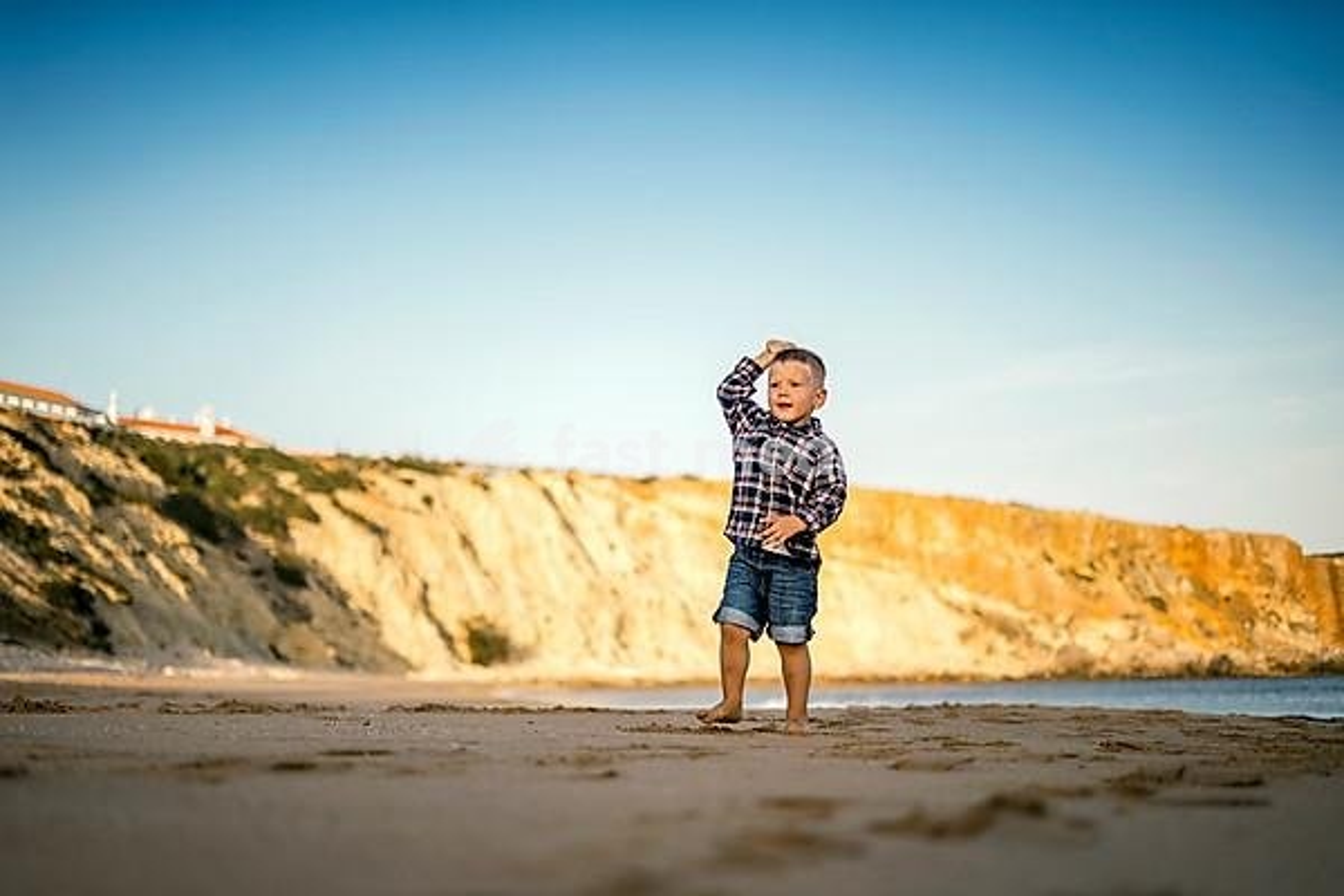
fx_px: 1867
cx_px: 672
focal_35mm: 50
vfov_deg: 27.0
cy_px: 448
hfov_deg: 39.6
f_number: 1.8
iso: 400
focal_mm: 50
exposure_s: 1/8000
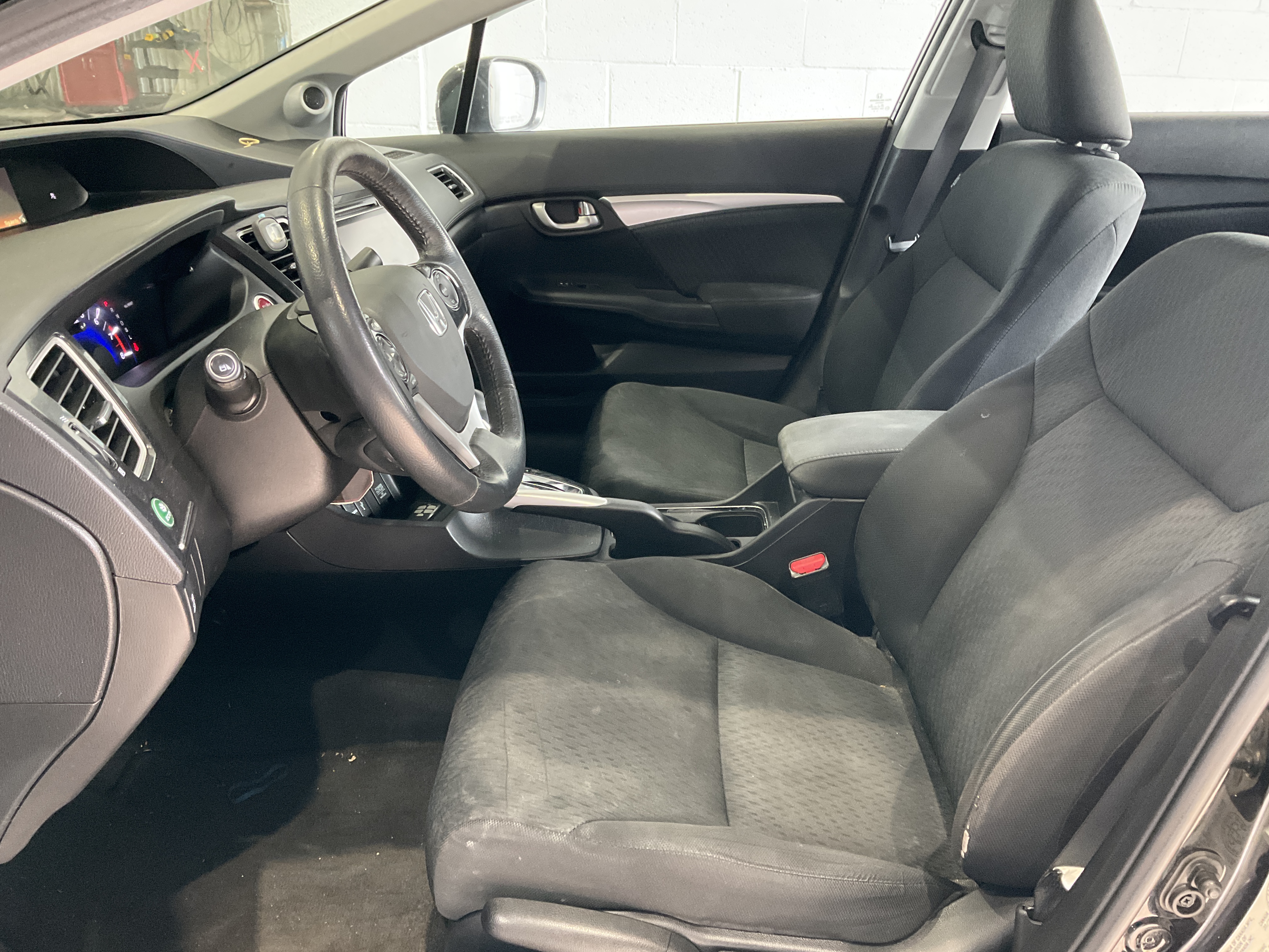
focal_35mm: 29
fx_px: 1063
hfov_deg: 61.7
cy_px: 476
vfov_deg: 48.2
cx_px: 634
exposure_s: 1/55
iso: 320
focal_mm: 3
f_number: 1.8
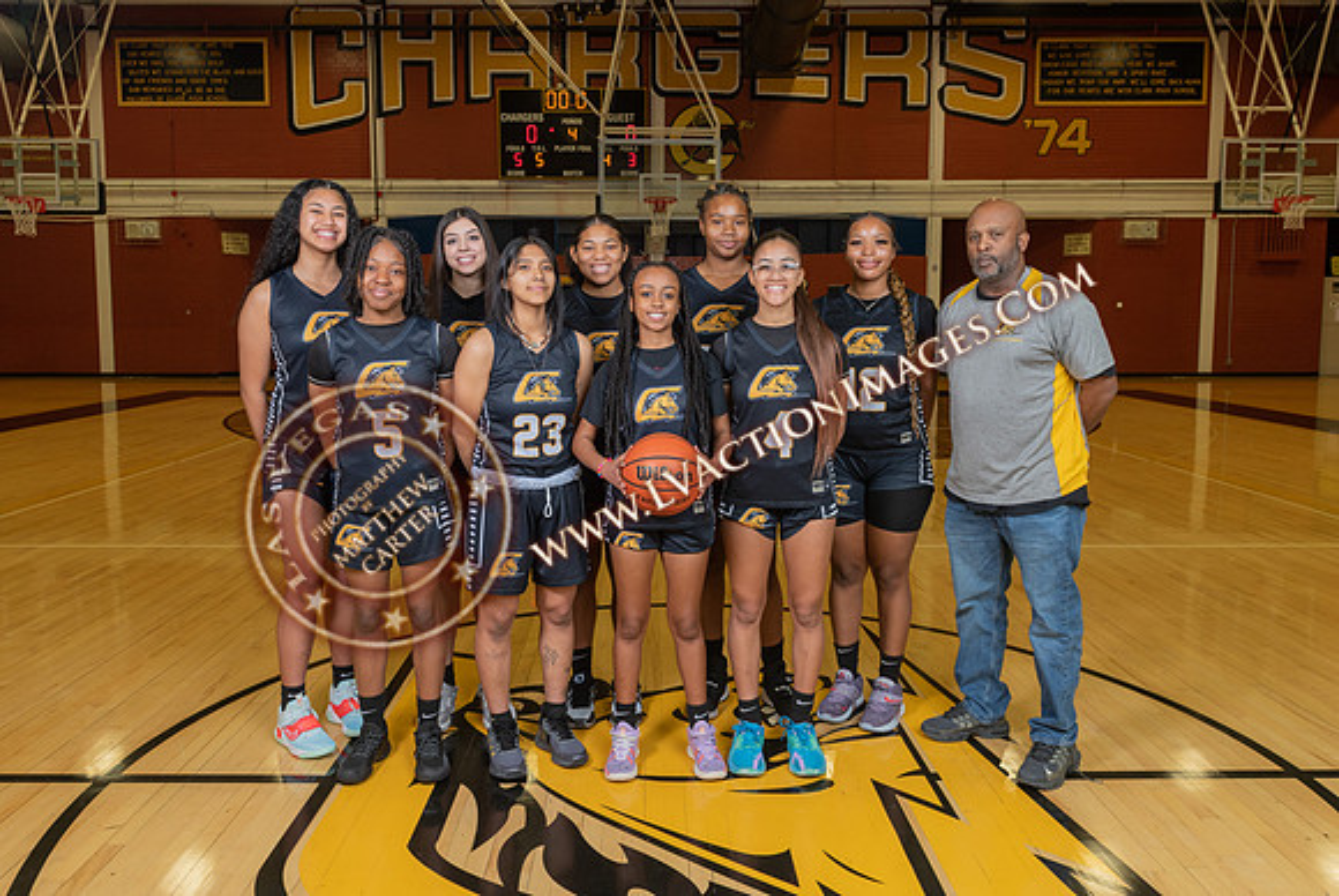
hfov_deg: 67.5
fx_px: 1002
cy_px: 410
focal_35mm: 27
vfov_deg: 48.1
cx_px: 646
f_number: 7.1
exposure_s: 1/50
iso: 250
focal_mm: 24
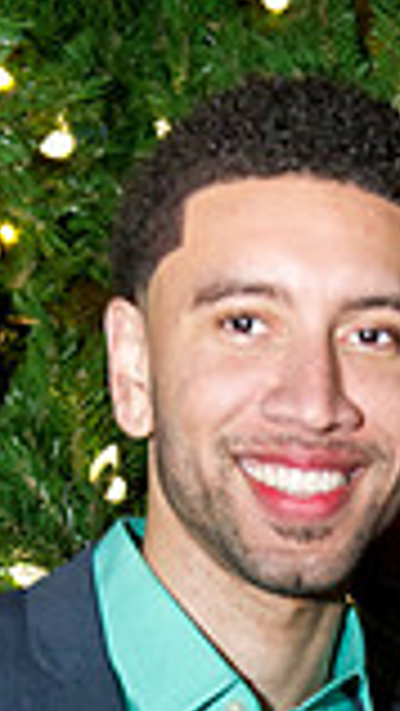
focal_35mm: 119
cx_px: 389
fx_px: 2241
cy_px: 832
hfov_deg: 10.1
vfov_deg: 17.3
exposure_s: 1/100
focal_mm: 40
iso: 3200
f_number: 4
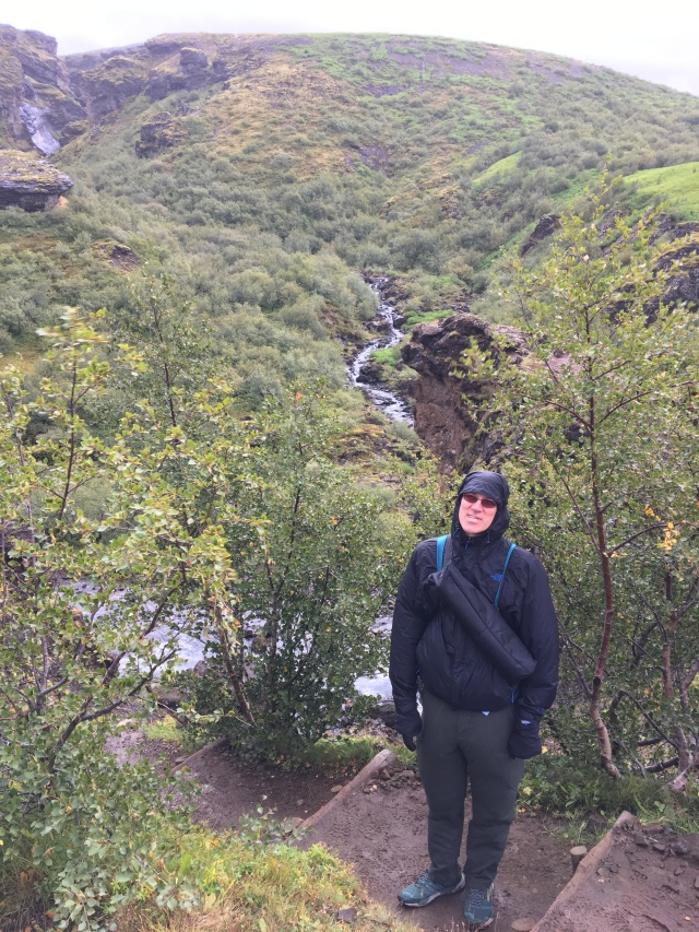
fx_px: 781
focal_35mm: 29
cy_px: 466
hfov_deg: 48.2
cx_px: 350
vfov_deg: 61.7
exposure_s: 1/120
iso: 32
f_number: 2.2
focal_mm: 4.15
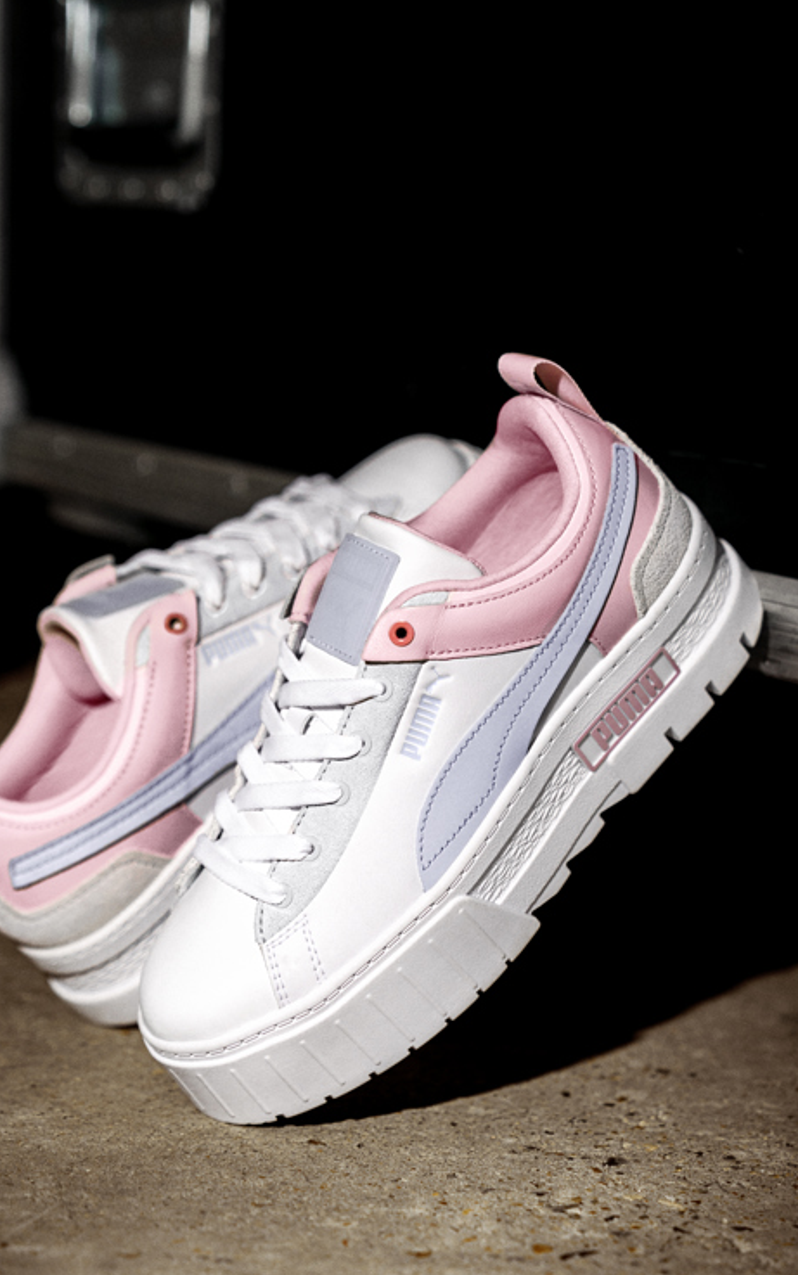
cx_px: 350
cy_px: 705
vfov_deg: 24.9
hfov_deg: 15.7
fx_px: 2886
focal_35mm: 83
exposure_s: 1/125
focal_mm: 58
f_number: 2.8
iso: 400
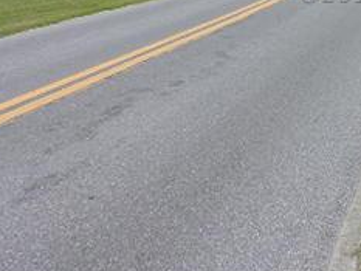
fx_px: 689
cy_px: -9
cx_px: 397
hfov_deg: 27.0
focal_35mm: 66
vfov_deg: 21.4
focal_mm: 4.3
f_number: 3
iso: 100
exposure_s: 1/500
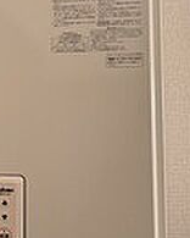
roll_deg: +0.4
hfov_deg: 19.4
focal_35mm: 78
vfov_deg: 24.2
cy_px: 67
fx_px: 548
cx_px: 34
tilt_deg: +7.2
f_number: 1.6
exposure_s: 1/100
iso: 100
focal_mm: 5.1
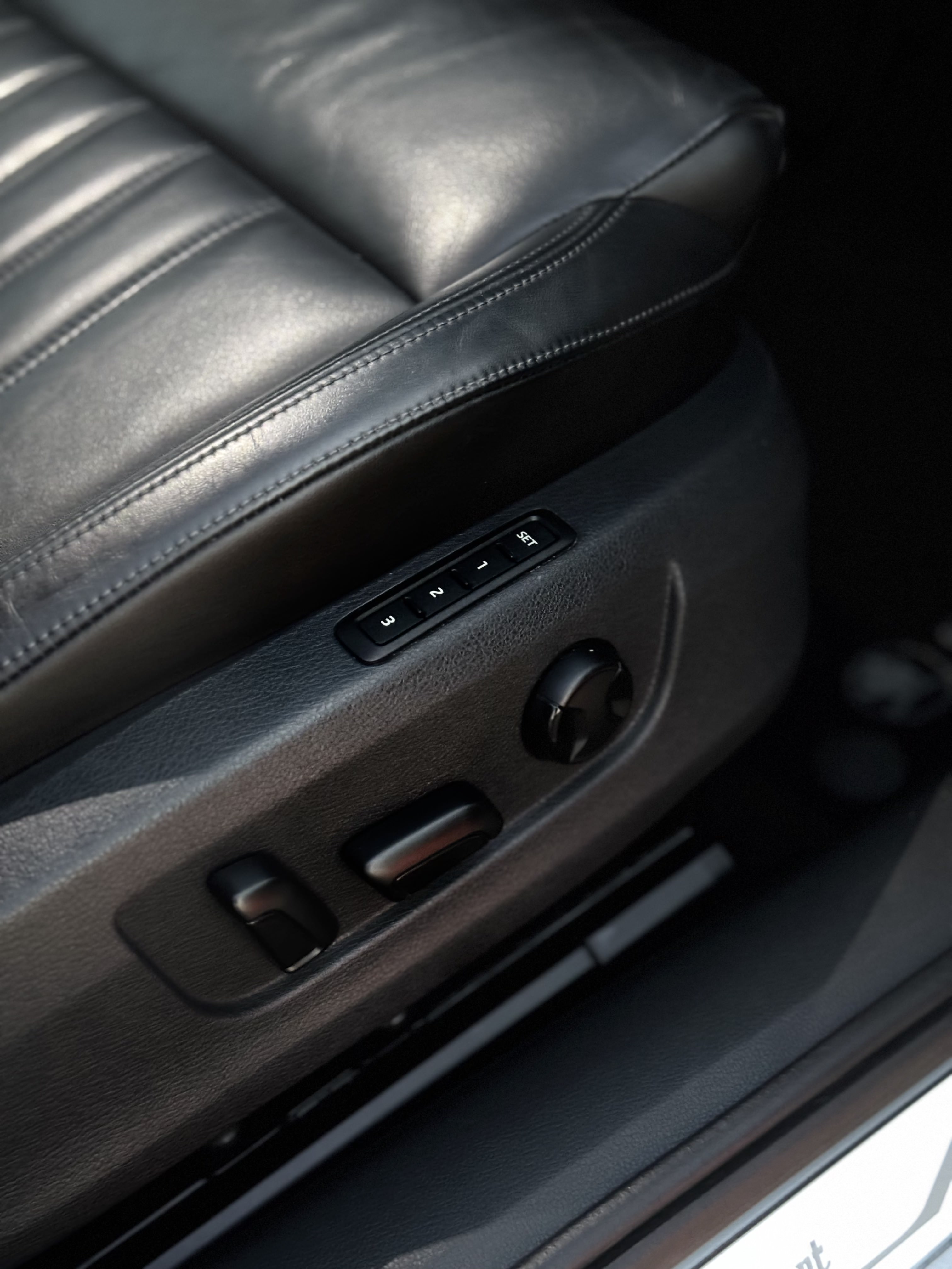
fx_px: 1760
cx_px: 476
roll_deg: +3.9
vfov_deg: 39.7
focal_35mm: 48
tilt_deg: -41.9
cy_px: 634
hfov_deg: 30.3
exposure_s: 1/15
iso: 800
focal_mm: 6.76
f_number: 1.78
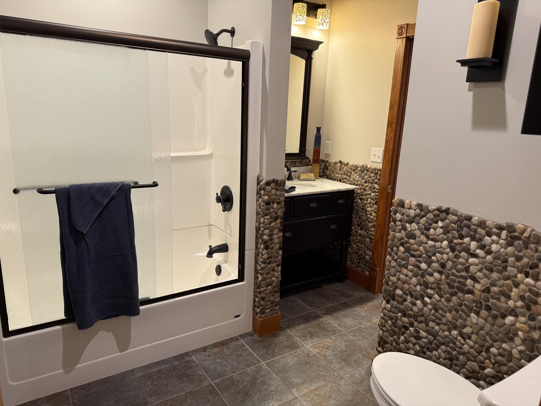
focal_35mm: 24
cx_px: 270
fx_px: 375
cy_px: 203
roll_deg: -2.6
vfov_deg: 56.8
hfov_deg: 71.6
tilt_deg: -13.2
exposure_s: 1/60
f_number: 1.78
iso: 200
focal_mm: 6.76
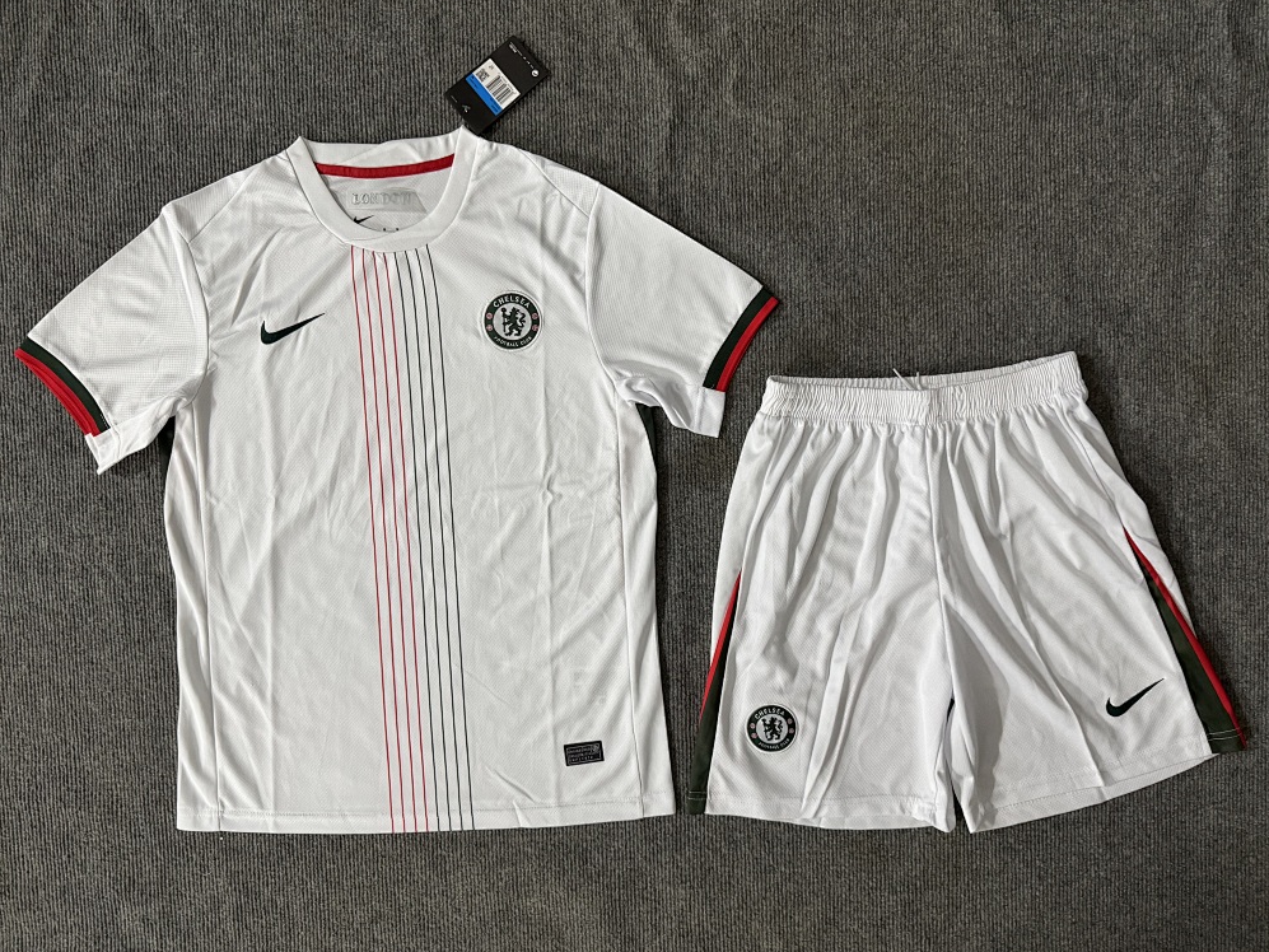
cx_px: 639
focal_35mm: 26
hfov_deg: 67.3
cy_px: 466
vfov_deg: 53.1
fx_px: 953
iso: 400
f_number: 1.78
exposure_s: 1/60
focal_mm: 6.76
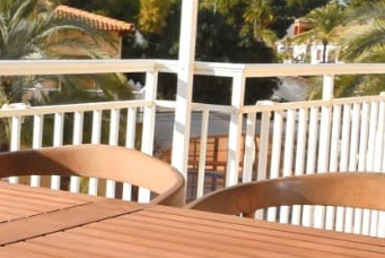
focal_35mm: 79
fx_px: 846
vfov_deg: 17.3
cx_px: -81
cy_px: 160
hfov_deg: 23.4
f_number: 8
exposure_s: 1/640
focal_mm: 10
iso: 200
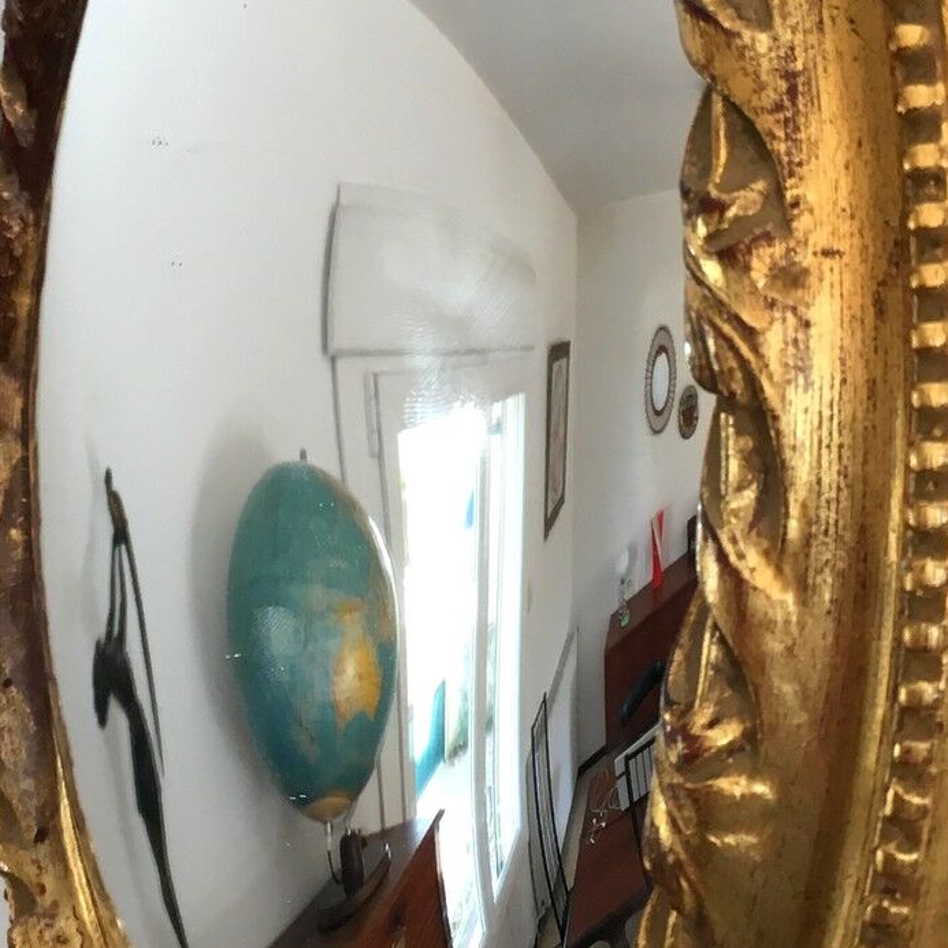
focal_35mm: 74
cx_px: 409
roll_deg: +0.2
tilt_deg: +10.2
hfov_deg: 23.3
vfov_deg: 23.3
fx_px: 2293
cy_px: 358
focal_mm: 4.15
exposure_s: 1/33
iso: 32
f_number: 2.2
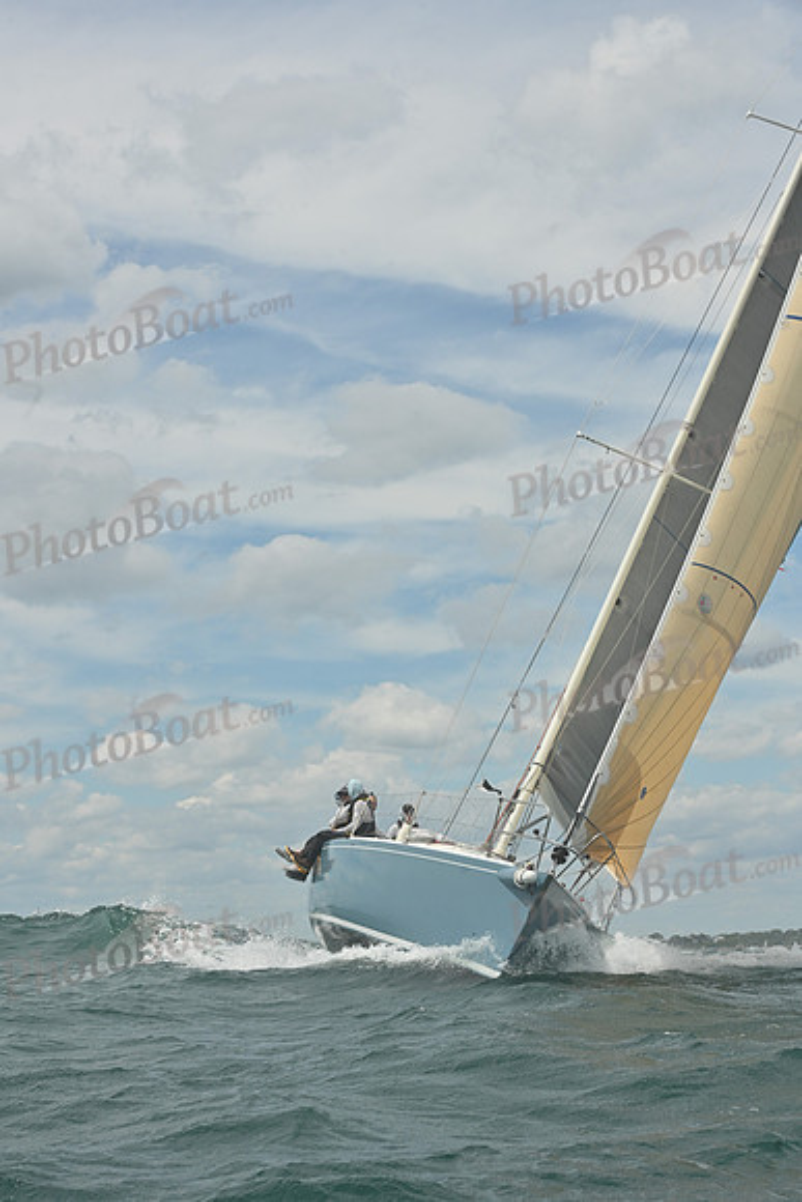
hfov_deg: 19.5
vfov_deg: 28.8
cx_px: 401
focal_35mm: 70
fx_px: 2338
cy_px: 601
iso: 320
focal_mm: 70
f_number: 13
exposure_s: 1/1250
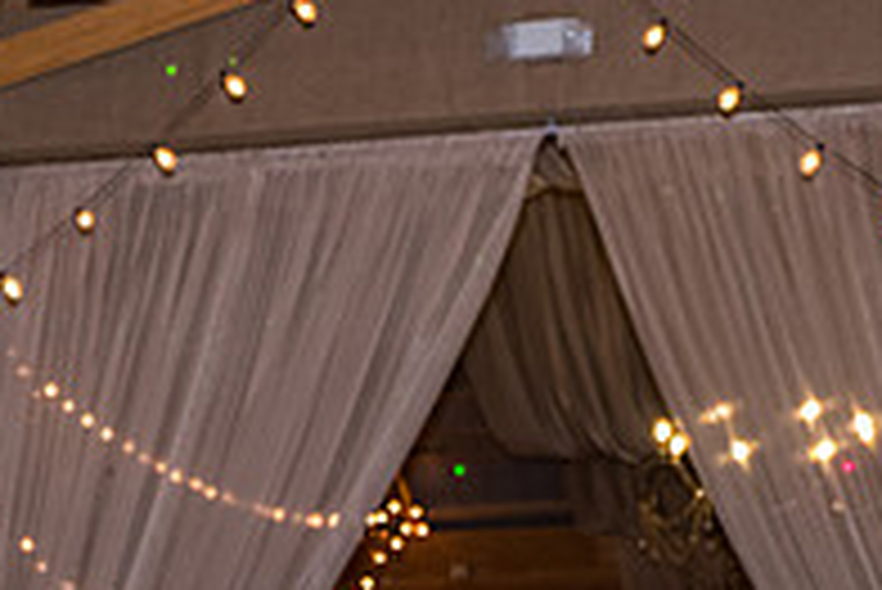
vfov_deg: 10.1
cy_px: 759
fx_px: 3261
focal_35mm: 133
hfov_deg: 15.4
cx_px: 486
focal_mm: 30.2
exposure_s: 1/200
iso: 1600
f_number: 3.6
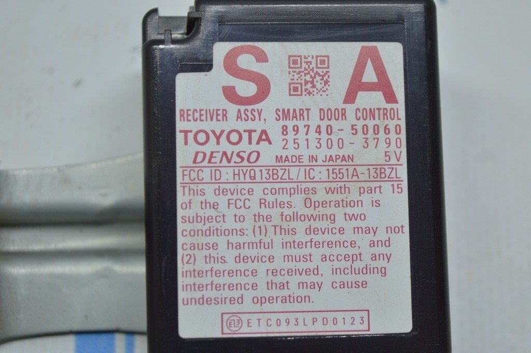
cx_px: 266
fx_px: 1216
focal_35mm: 82
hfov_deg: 24.6
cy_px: 176
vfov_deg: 16.5
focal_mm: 55
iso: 400
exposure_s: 1/60
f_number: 5.6
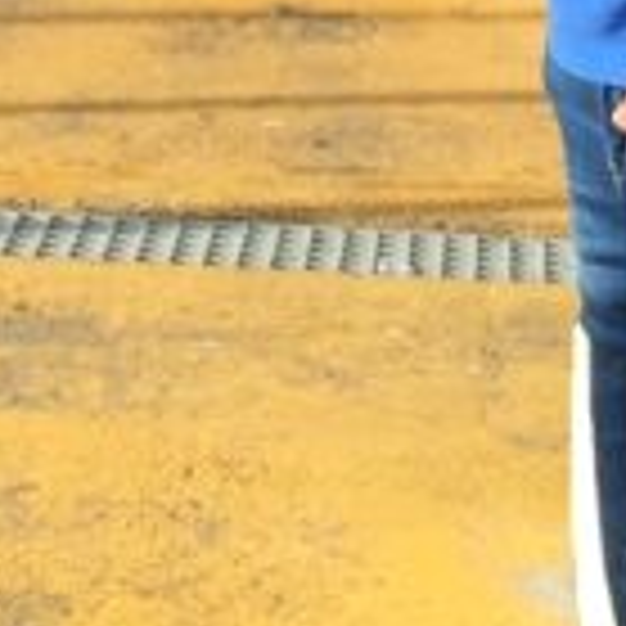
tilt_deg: -2.0
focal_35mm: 189
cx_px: 54
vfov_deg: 8.8
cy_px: -558
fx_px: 3867
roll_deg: -0.9
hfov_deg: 9.2
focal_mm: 4.15
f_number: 2.2
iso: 32
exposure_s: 1/719
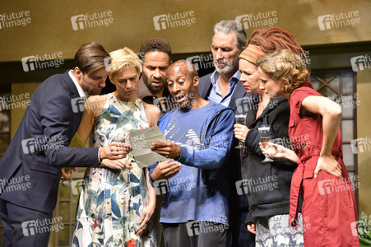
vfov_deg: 7.2
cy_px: 124
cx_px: 186
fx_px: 1957
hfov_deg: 10.8
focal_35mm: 190
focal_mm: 190
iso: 1000
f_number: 6.3
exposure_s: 1/125
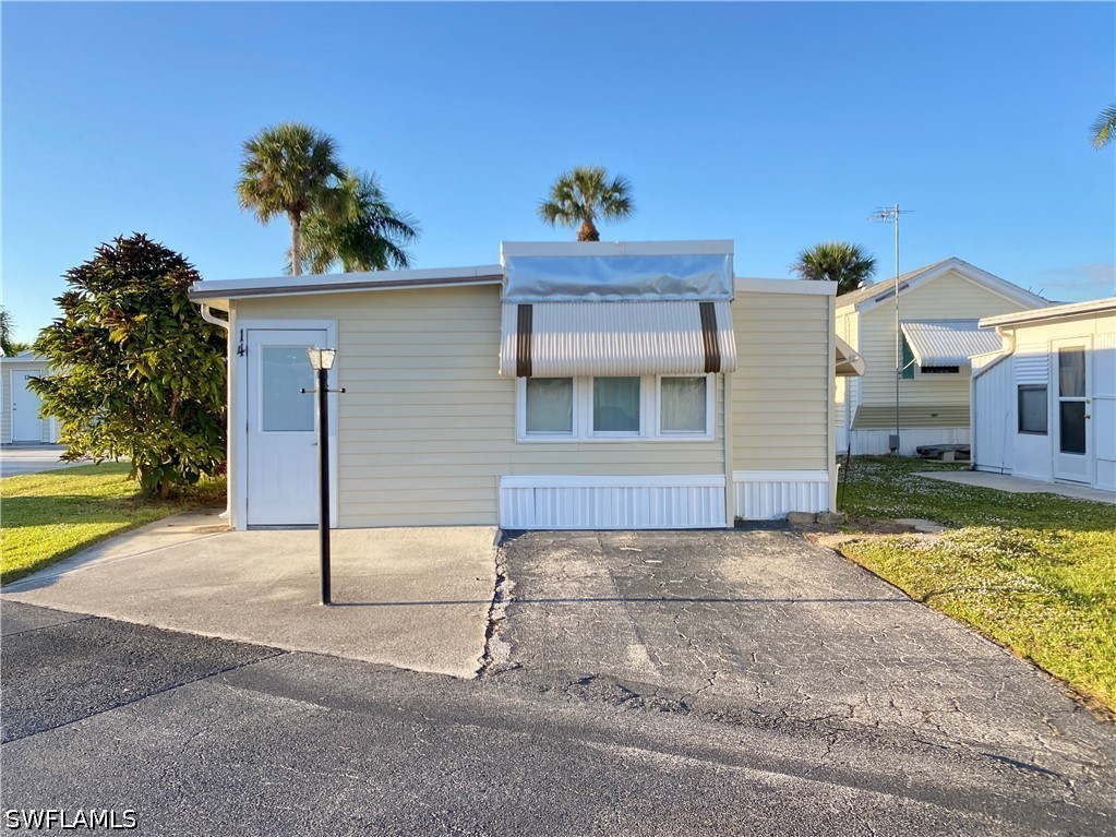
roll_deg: +0.7
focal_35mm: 26
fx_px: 838
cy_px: 418
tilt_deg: -0.5
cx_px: 558
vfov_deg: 53.1
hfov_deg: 67.3
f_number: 1.8
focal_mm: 4.25
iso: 32
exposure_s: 1/767
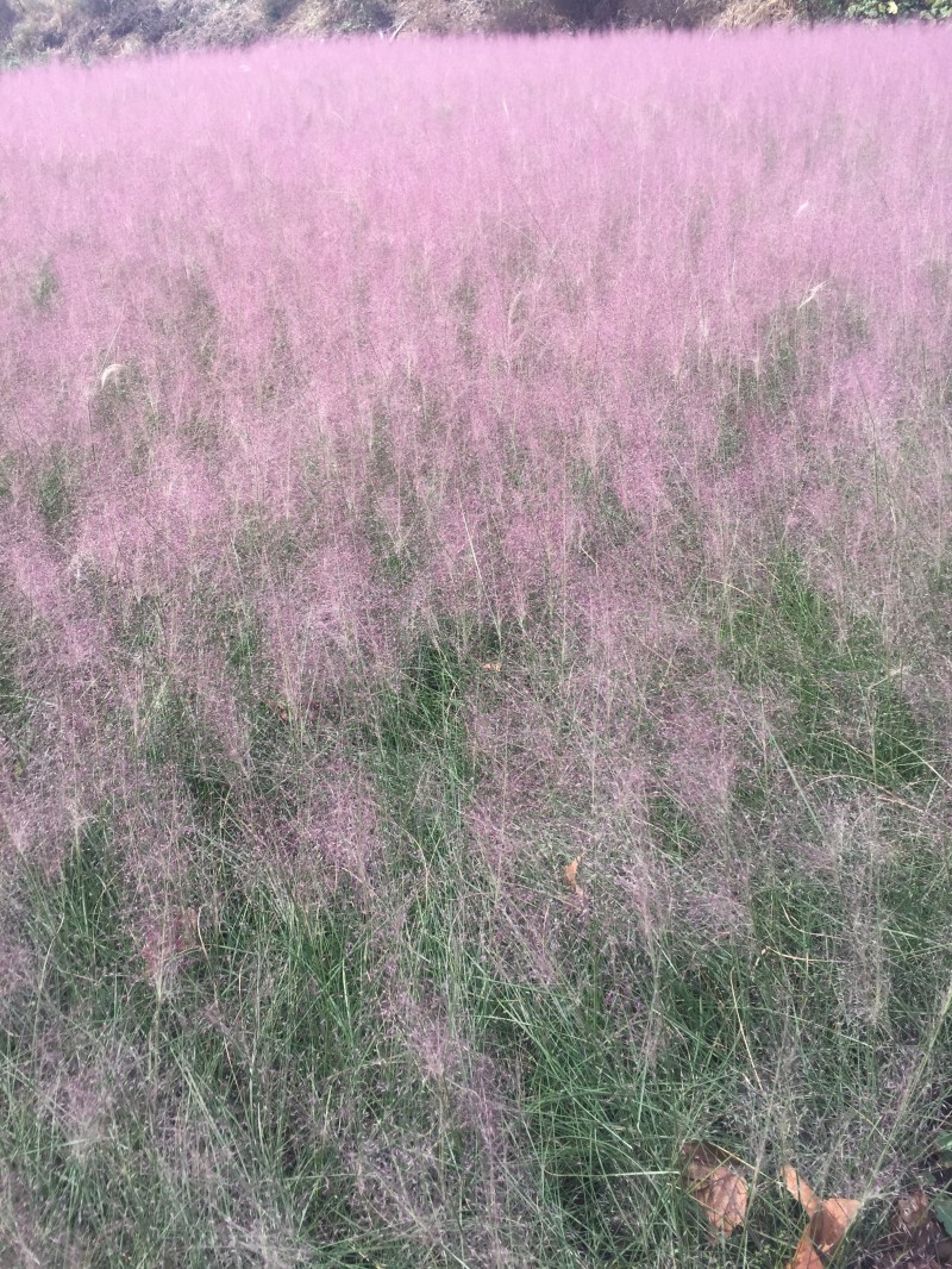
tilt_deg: -29.2
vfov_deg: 61.6
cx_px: 476
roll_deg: +3.6
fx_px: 1063
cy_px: 634
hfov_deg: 48.2
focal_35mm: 29
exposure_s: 1/534
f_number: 2.2
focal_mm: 4.15
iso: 32
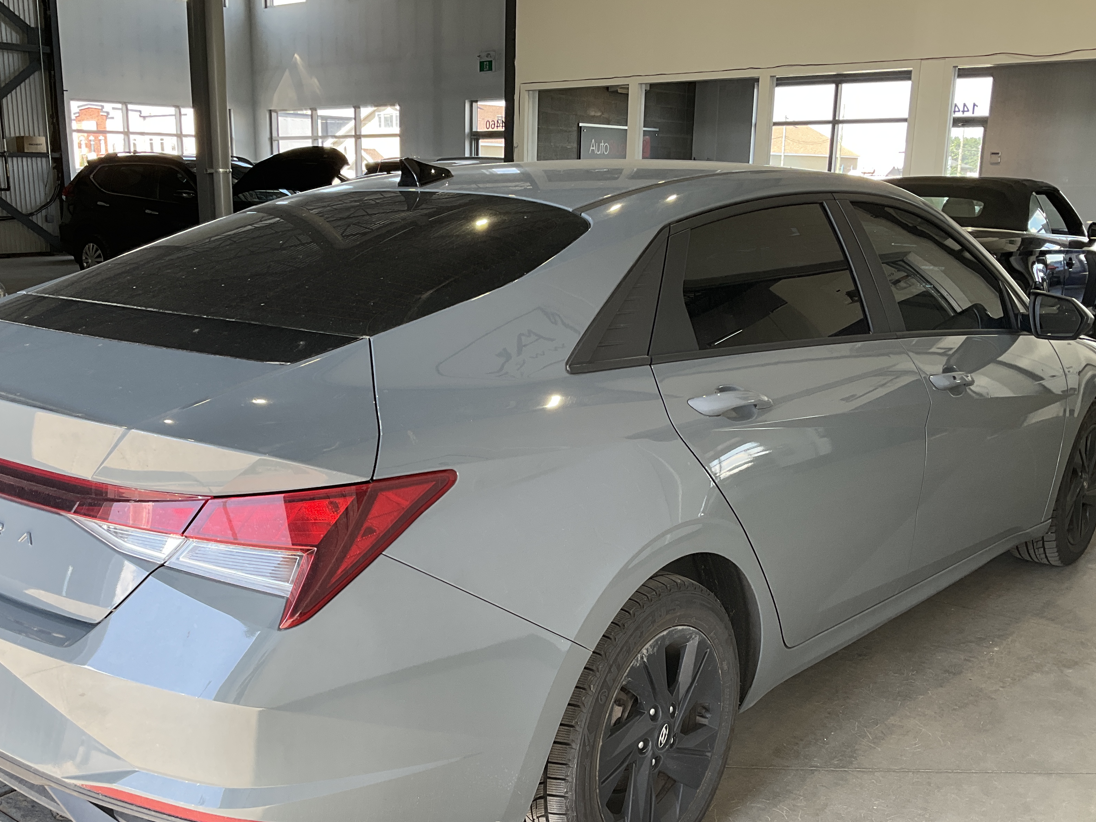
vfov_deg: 38.5
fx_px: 1171
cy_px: 500
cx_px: 476
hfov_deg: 50.0
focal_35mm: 37
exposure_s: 1/122
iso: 25
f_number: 1.8
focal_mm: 3
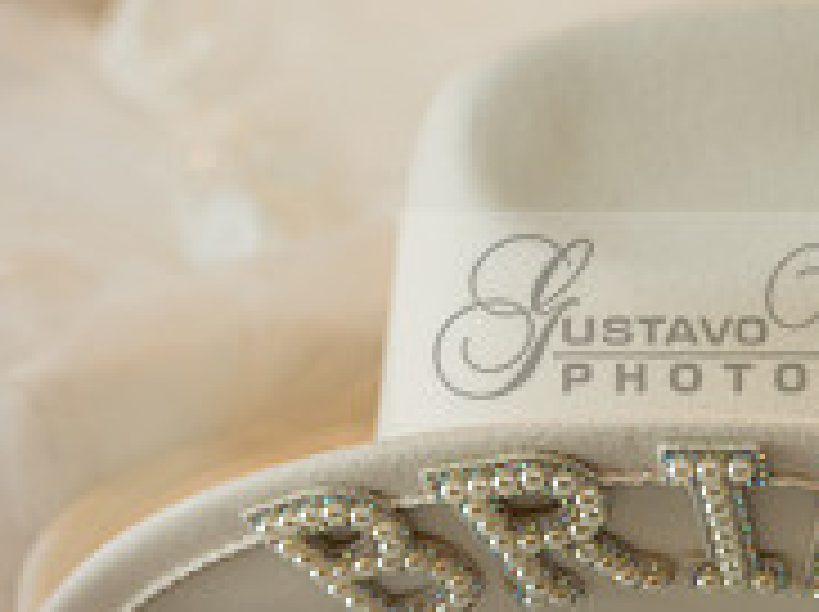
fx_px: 2032
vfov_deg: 17.1
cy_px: 317
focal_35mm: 86
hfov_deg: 22.1
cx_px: 788
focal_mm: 28
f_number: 4
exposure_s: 1/80
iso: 800
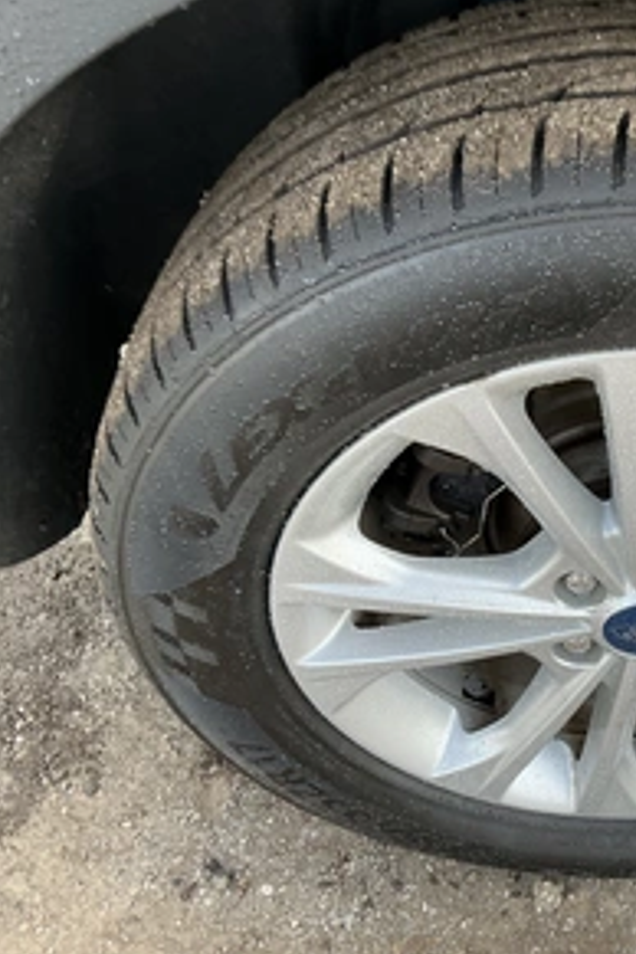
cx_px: 643
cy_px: 485
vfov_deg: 48.5
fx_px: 1060
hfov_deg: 30.9
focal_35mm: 40
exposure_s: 1/122
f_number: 1.8
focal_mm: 3
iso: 25
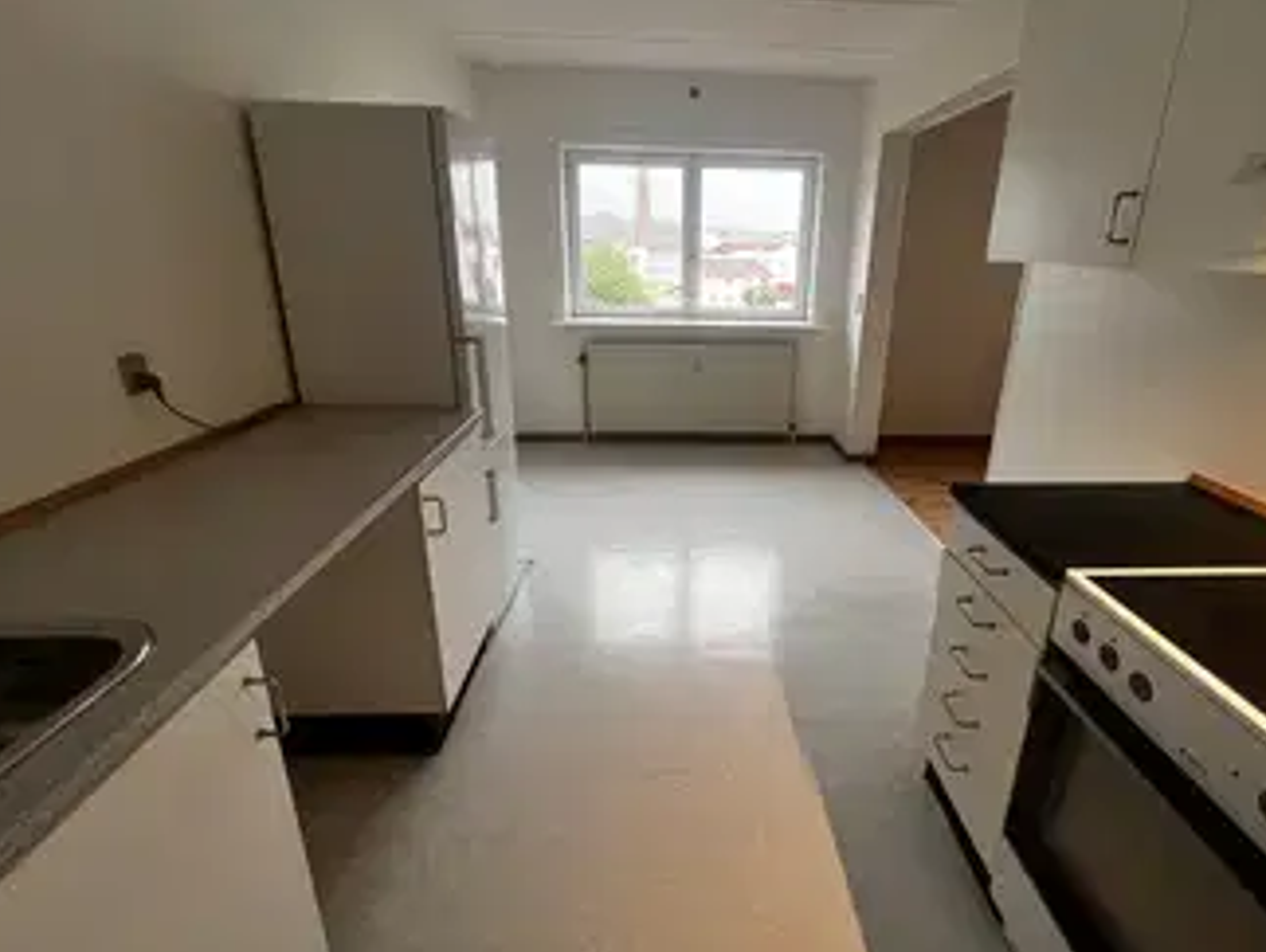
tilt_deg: -16.9
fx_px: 549
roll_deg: -1.7
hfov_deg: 97.8
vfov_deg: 81.7
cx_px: 700
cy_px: 435
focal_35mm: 15
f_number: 1.8
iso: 125
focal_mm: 1.57
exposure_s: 1/100
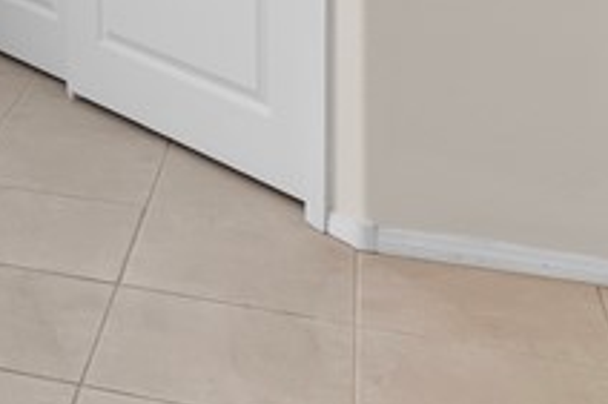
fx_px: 1468
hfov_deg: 19.9
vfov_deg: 13.6
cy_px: -372
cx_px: -336
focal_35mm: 87
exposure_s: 1/20
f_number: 8
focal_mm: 17
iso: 500
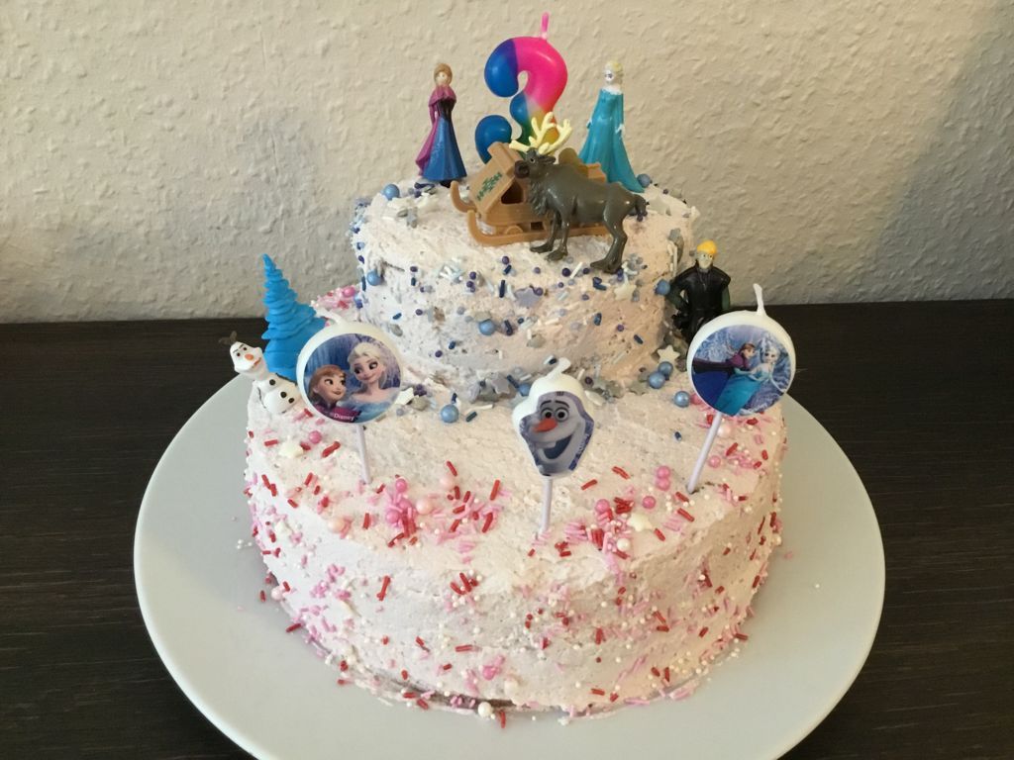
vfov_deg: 45.4
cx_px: 507
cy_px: 380
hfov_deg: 58.4
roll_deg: -2.7
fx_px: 908
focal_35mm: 31
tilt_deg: -37.9
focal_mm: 3.3
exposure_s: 1/25
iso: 200
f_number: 2.4
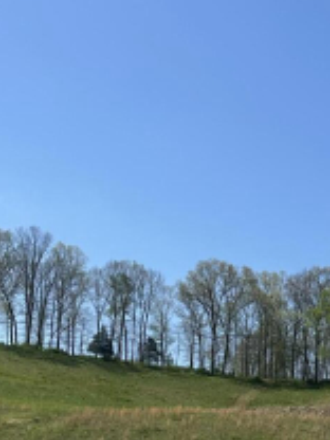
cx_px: 267
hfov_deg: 18.9
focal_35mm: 77
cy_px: 502
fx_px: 979
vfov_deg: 23.5
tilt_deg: +1.2
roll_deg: -3.3
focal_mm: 6.86
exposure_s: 1/5263
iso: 80
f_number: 1.78
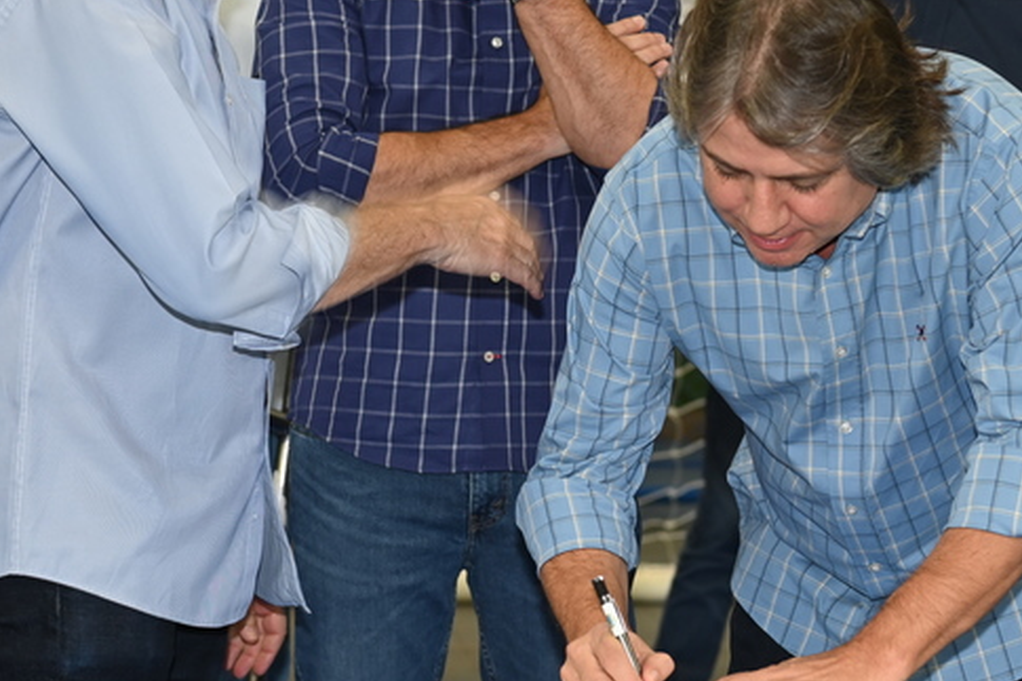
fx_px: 3689
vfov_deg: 10.5
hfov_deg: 15.7
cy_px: 303
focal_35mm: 130
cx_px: 695
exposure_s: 1/60
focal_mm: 70
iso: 500
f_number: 4
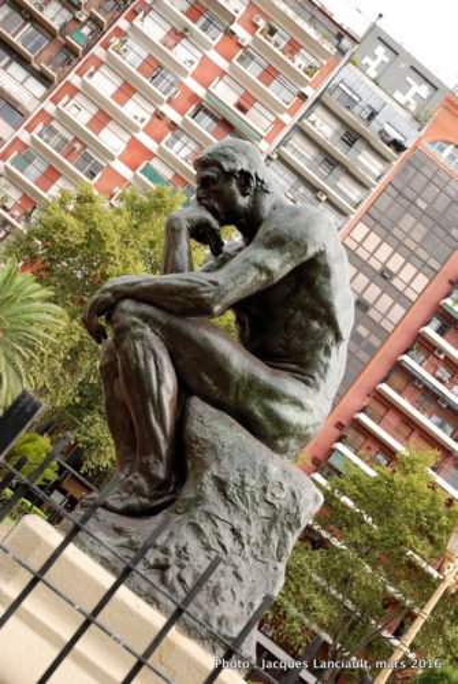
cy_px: 342
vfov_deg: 37.8
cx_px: 229
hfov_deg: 25.8
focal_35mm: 52
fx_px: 998
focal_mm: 35
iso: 100
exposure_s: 1/100
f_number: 5
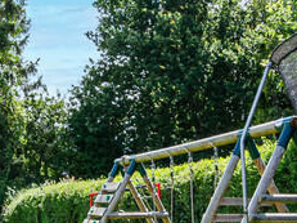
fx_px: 549
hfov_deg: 29.4
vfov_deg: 21.9
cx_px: 46
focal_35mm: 64
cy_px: 237
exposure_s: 1/250
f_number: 10
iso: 250
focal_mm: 10
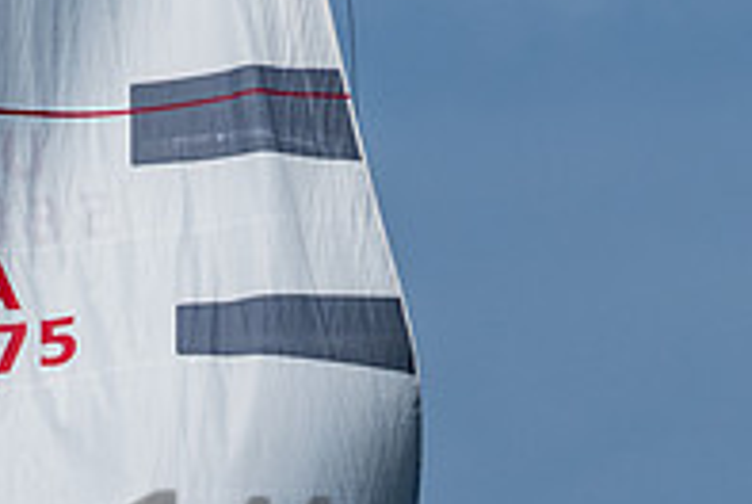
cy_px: 600
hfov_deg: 1.8
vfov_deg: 1.2
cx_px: -32
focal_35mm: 1122
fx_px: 23472
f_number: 6.3
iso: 200
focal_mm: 200
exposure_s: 1/2000
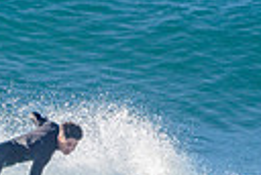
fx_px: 20122
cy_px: 209
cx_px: 8
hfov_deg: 0.7
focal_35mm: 2769
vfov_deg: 0.5
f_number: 5.6
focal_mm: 500
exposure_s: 1/2000
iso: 220
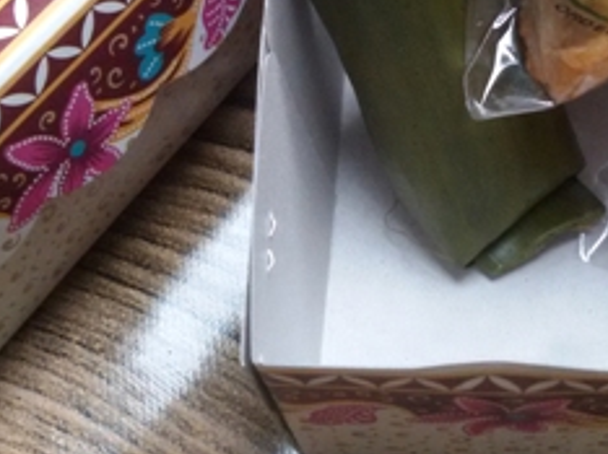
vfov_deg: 22.1
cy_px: 56
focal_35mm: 65
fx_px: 1140
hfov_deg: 29.4
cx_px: 460
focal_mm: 2.93
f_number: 2.4
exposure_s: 1/33
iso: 250
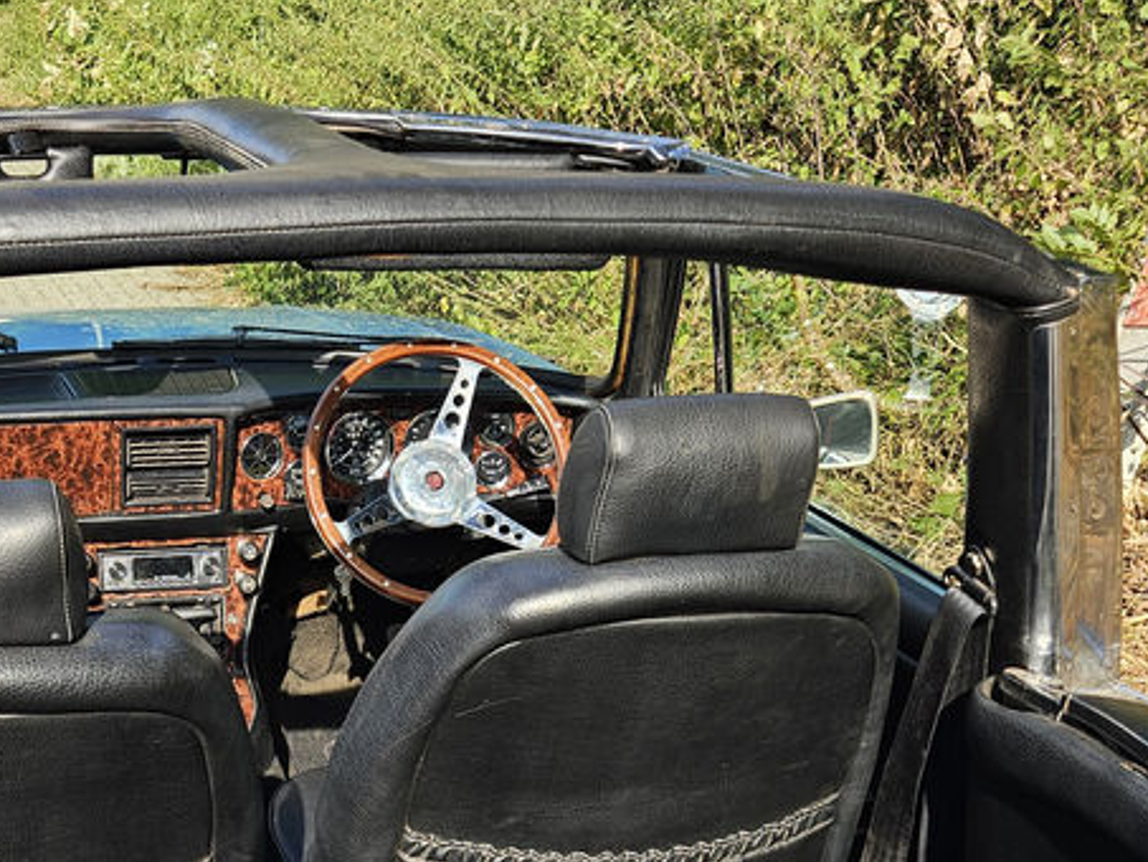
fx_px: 1725
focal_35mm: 52
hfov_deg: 36.0
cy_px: 842
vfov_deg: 26.7
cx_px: 289
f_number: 1.8
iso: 25
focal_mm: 5.4
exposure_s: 1/493
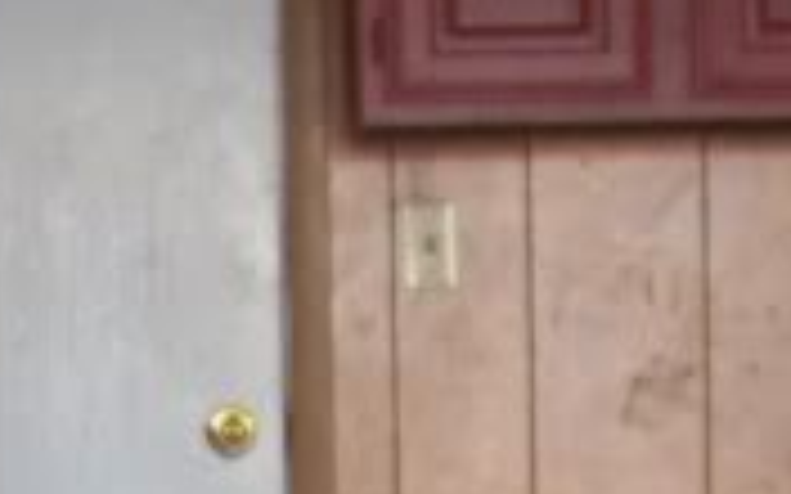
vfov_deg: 6.2
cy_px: 1168
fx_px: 4376
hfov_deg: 10.1
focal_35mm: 203
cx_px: -283
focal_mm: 5.85
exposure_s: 1/30
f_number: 2.8
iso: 160
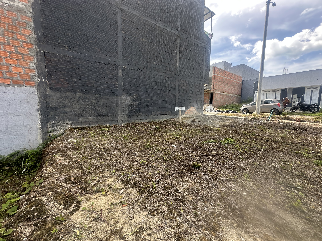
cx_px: 161
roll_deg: -1.0
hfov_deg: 102.1
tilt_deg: -4.1
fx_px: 130
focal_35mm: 14
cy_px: 120
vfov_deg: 85.7
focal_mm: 2.22
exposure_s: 1/315
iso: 40
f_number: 2.2
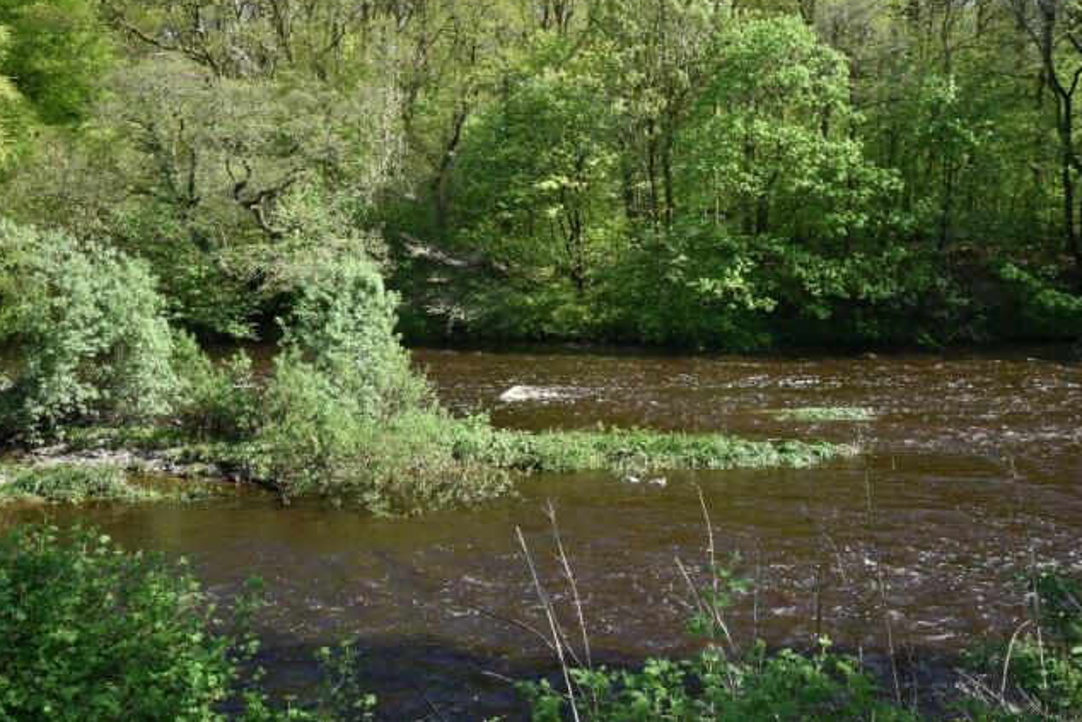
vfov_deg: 42.3
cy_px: 351
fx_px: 932
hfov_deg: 60.3
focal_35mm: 31
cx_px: 549
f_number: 5.6
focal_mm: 20
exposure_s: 1/250
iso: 200
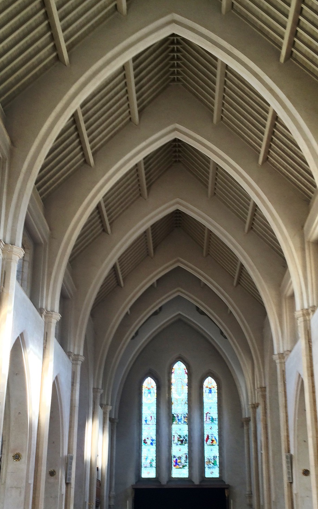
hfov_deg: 29.9
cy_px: 340
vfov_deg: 45.5
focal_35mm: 43
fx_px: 596
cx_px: 171
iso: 50
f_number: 2.2
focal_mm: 4.15
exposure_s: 1/33
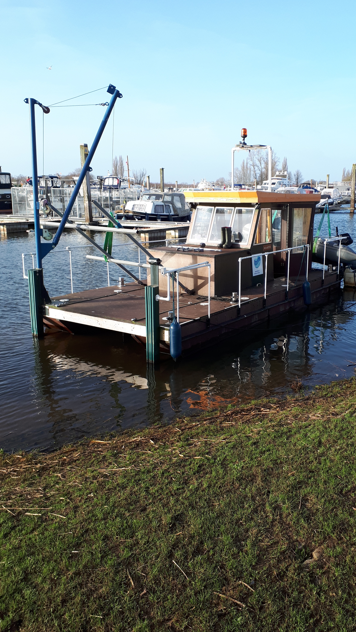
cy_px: 312
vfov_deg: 64.3
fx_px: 504
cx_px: 214
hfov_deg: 38.8
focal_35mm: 30
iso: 40
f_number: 1.9
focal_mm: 3.6
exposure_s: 1/510
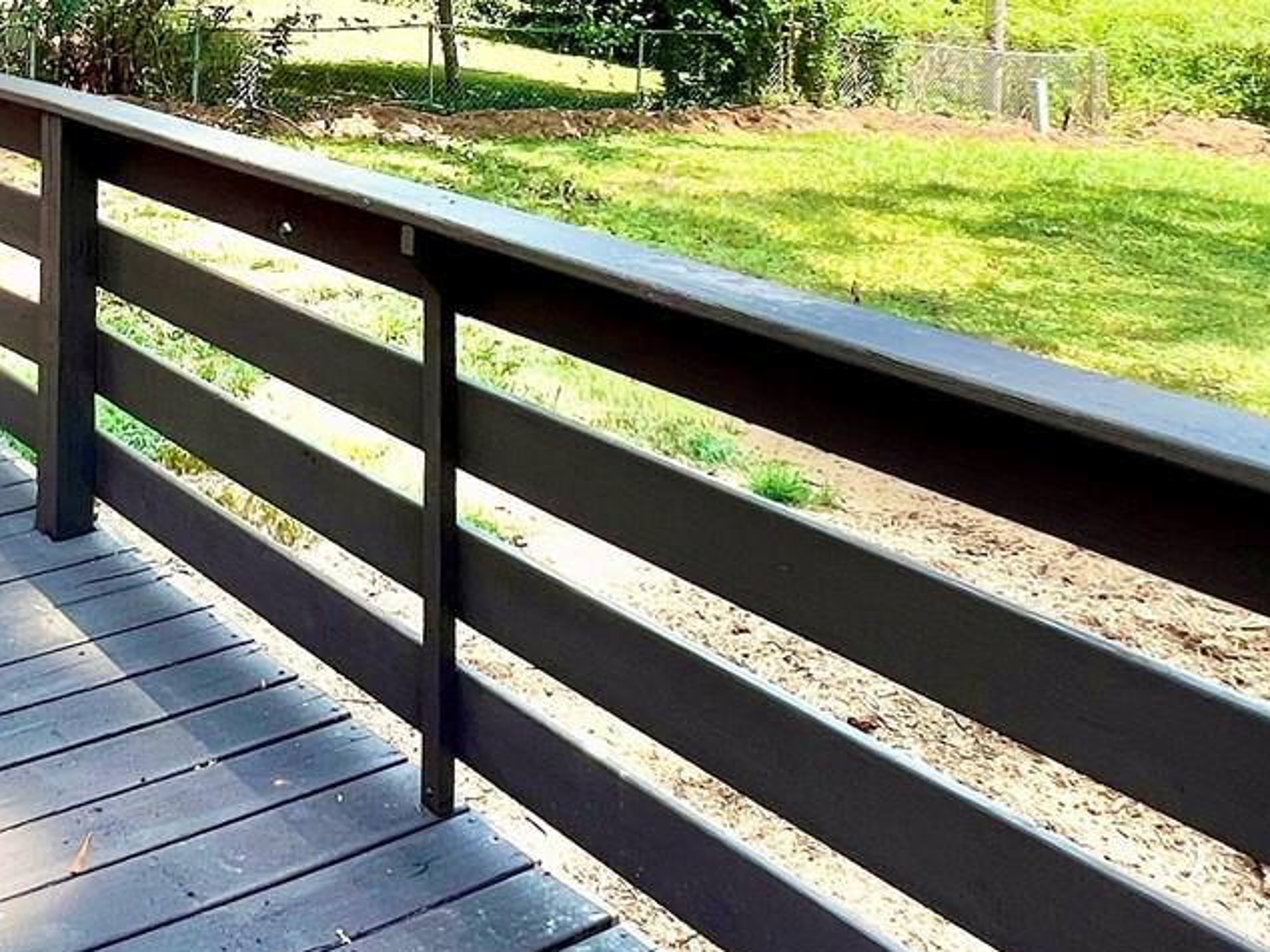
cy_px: -128
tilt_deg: -0.7
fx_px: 1540
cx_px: 62
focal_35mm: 42
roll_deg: +0.7
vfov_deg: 30.3
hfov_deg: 40.4
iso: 32
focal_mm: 1.57
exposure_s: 1/327
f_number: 1.8
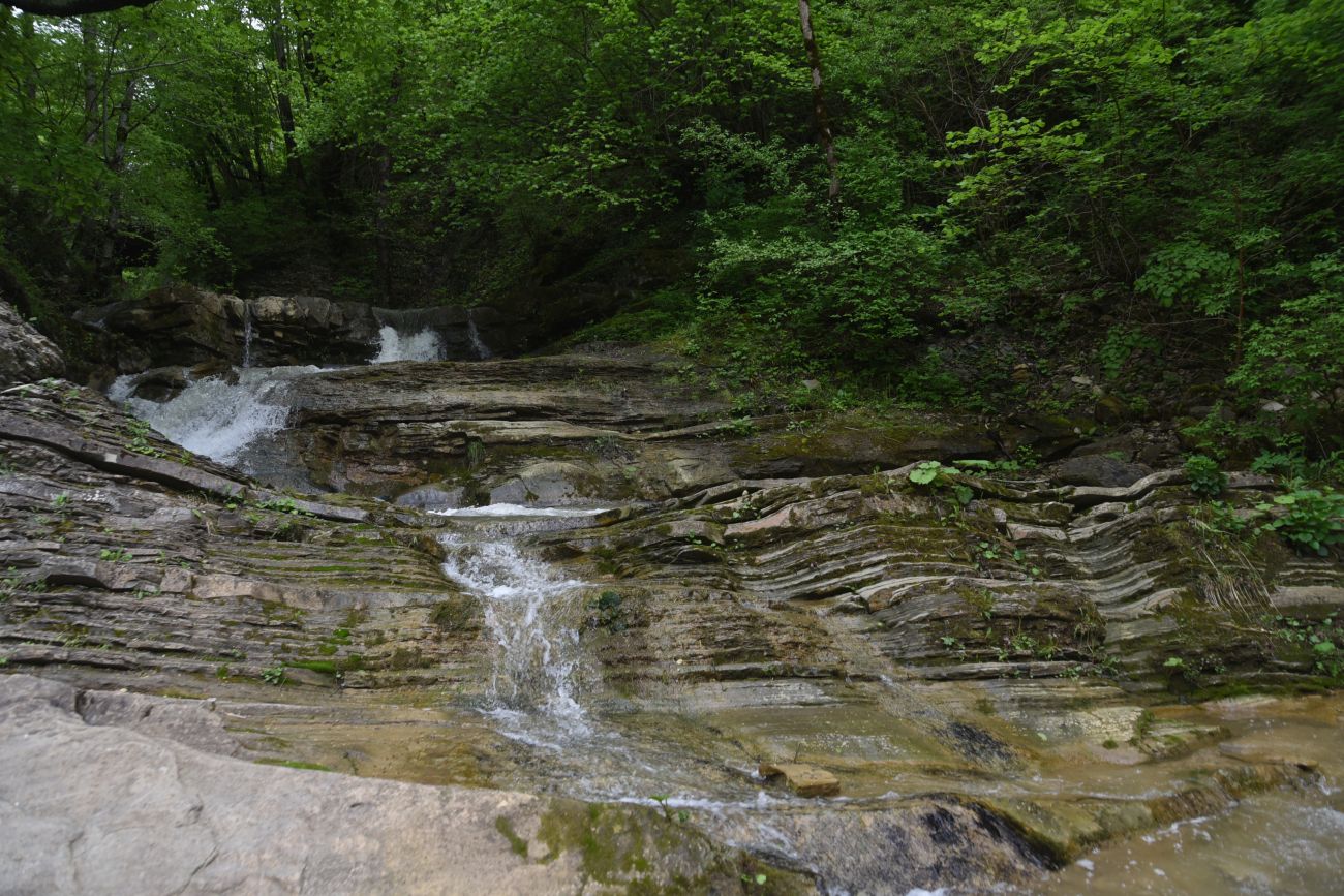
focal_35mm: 31
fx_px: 1157
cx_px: 672
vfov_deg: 42.3
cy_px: 448
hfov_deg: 60.3
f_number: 4.5
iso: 500
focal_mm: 31
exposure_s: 1/160
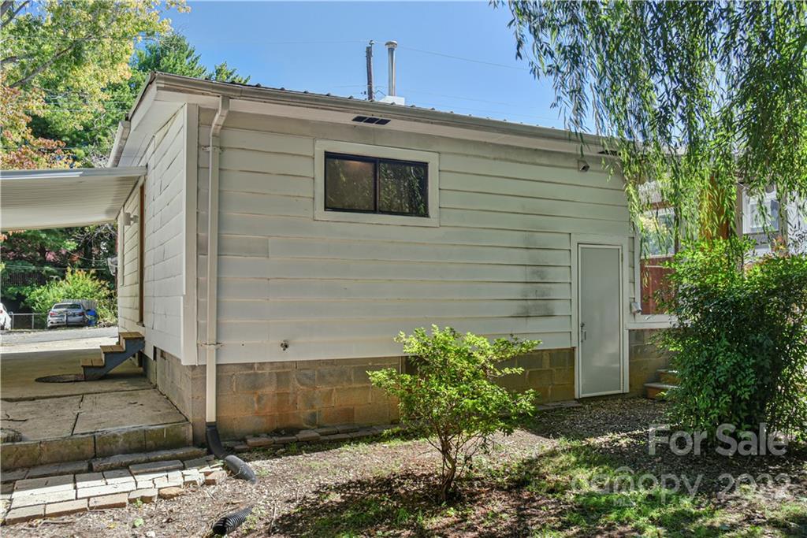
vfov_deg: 46.4
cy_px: 269
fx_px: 628
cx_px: 404
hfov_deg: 65.5
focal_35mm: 28
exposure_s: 1/125
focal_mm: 28
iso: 800
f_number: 5.6
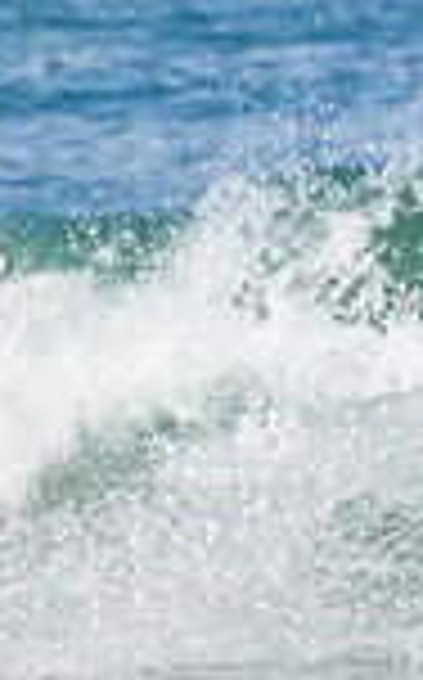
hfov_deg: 0.3
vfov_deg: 0.5
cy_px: 133
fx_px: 73566
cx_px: 1425
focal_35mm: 3977
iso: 2500
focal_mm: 800
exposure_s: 1/1250
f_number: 11
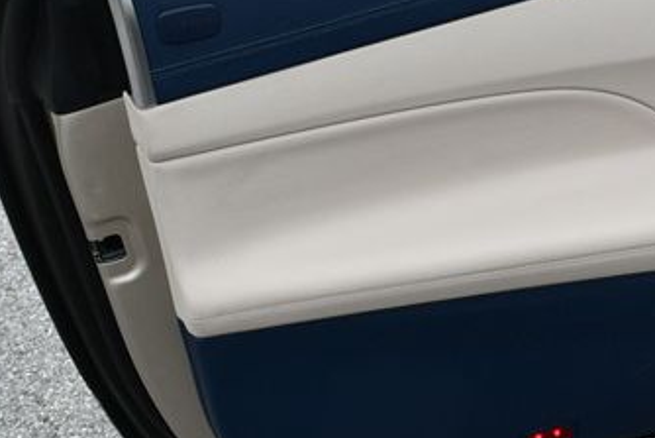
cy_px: 124
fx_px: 1256
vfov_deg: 19.6
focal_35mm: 69
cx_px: 604
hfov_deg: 28.0
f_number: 8
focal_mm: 18
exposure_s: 1/250
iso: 110
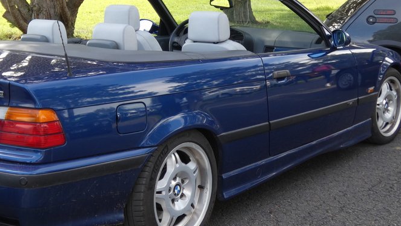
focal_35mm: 64
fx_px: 681
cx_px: 135
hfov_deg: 32.6
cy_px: 59
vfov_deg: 18.7
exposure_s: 1/125
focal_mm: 6.8
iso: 80
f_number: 3.5
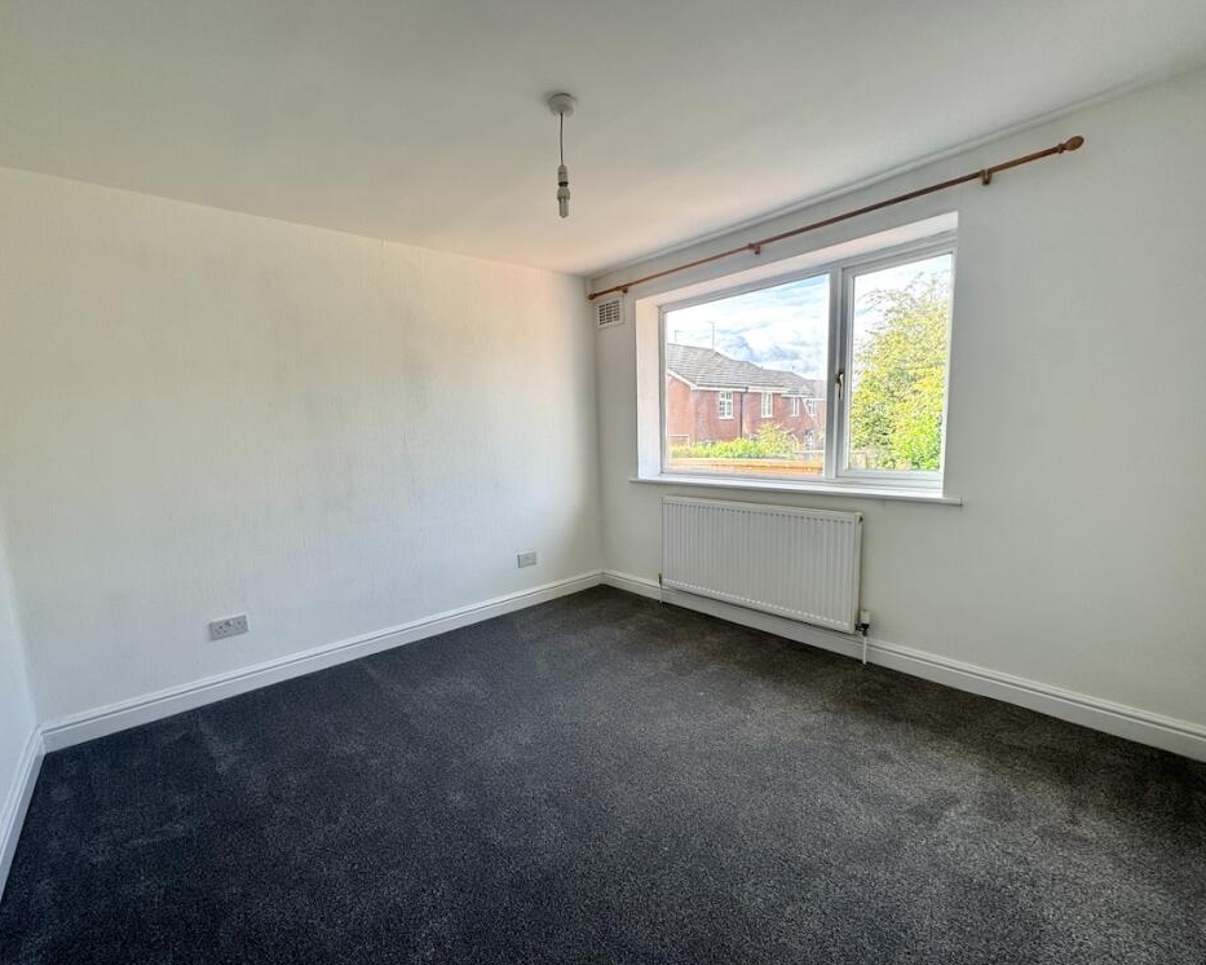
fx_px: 535
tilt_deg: -7.7
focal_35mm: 15
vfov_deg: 84.0
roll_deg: +1.9
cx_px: 555
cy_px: 495
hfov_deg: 96.6
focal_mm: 2.22
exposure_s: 1/198
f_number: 2.2
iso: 40
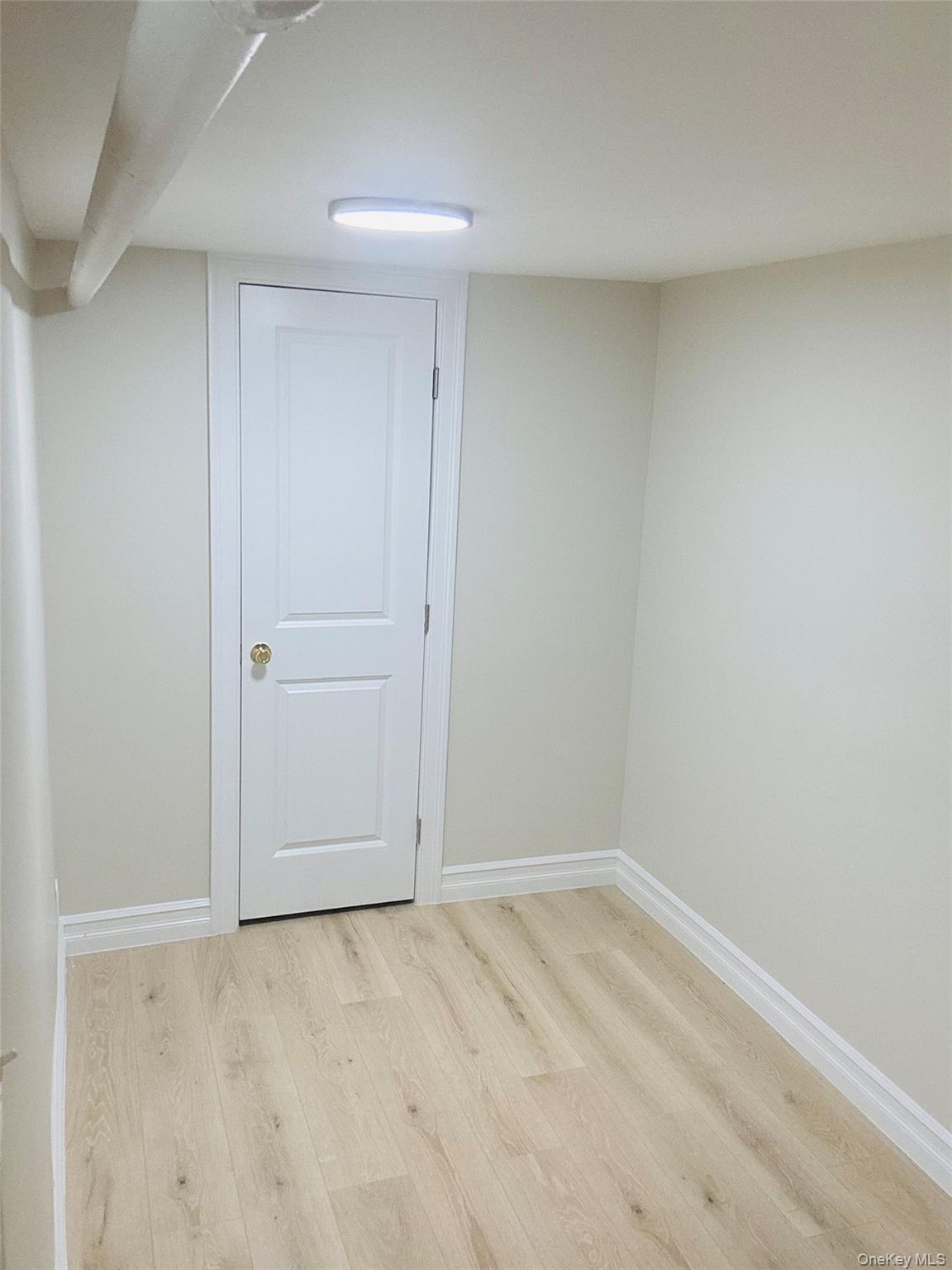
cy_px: 635
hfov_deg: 46.8
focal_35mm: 30
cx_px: 476
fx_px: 1100
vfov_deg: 60.0
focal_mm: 2.69
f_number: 1.9
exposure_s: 1/60
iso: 64
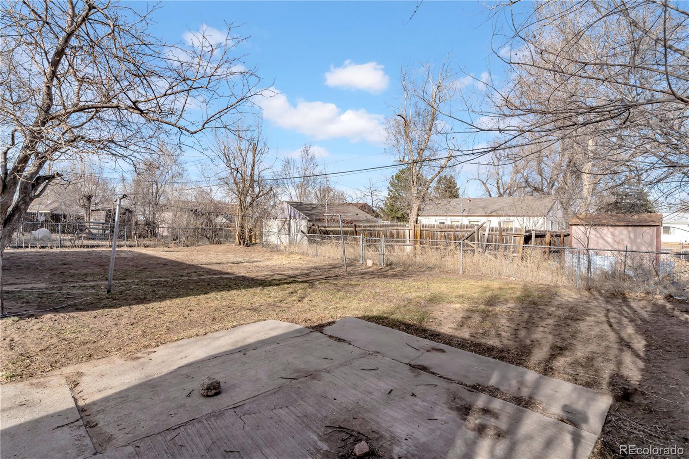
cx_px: 344
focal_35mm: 17
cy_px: 230
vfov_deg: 70.4
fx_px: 325
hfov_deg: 93.3
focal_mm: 17
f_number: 8
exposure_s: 1/640
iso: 320
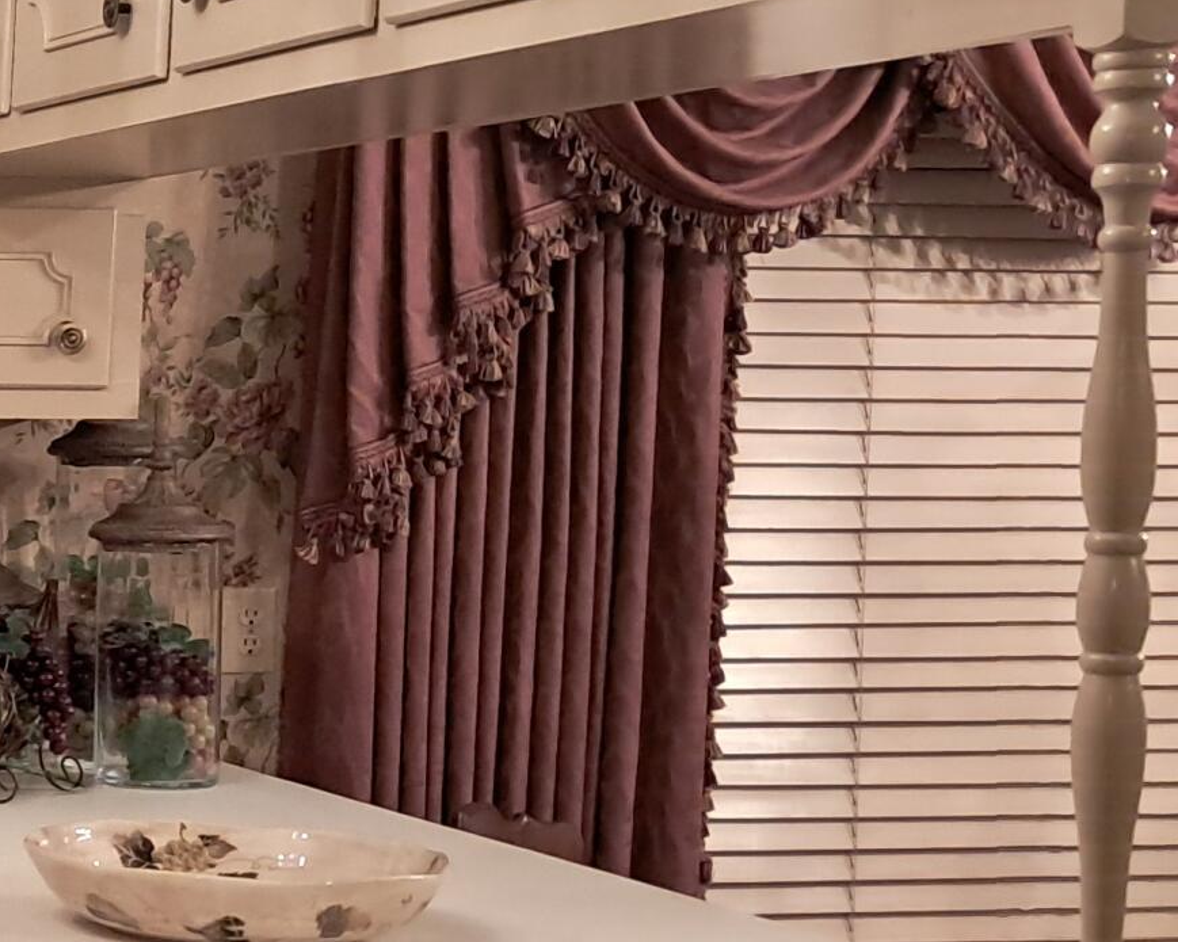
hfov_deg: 18.1
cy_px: 645
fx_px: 3172
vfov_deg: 16.8
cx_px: -733
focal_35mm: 91
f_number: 1.8
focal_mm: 4
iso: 640
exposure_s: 1/33
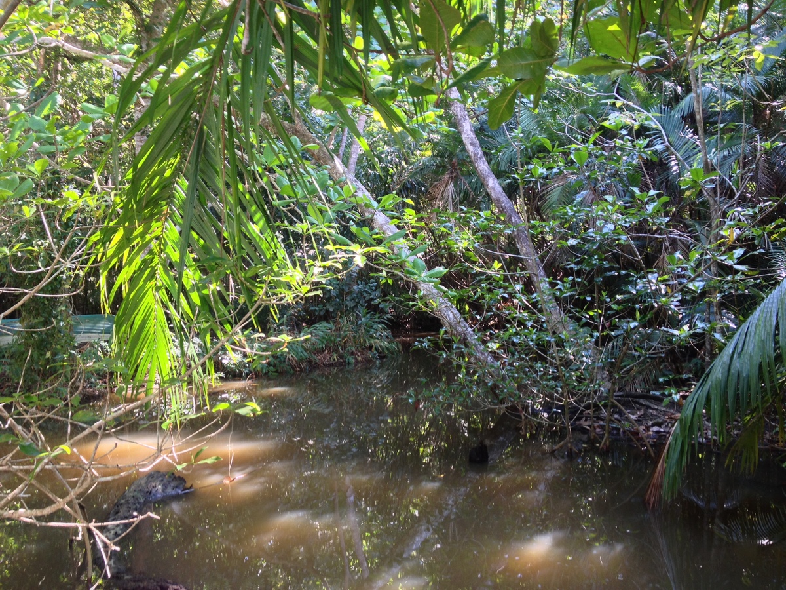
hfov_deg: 52.6
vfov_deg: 40.7
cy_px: 295
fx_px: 795
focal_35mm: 35
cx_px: 393
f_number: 2.4
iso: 50
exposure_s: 1/24
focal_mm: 4.28
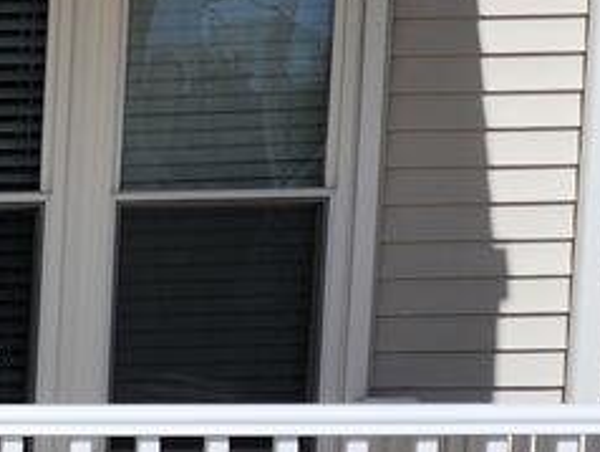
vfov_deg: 10.4
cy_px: 659
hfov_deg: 11.8
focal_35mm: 139
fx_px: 2412
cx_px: -794
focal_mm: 5.54
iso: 25
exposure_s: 1/3809
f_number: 1.8
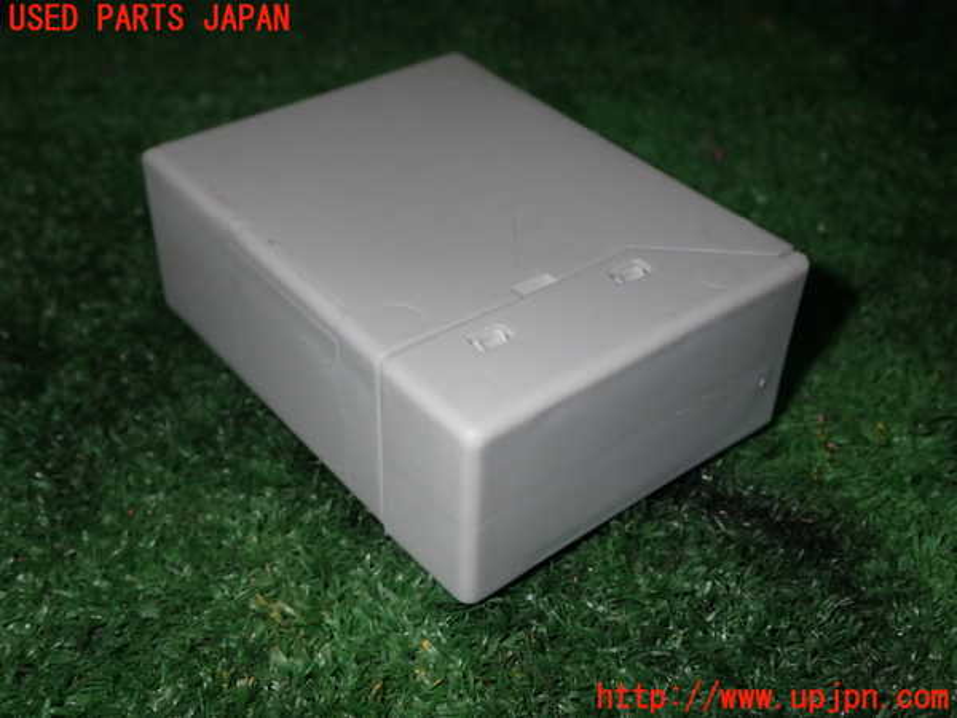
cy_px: 359
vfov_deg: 32.9
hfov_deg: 42.9
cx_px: 478
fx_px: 1216
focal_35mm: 44
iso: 200
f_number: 9
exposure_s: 1/40
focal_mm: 7.84
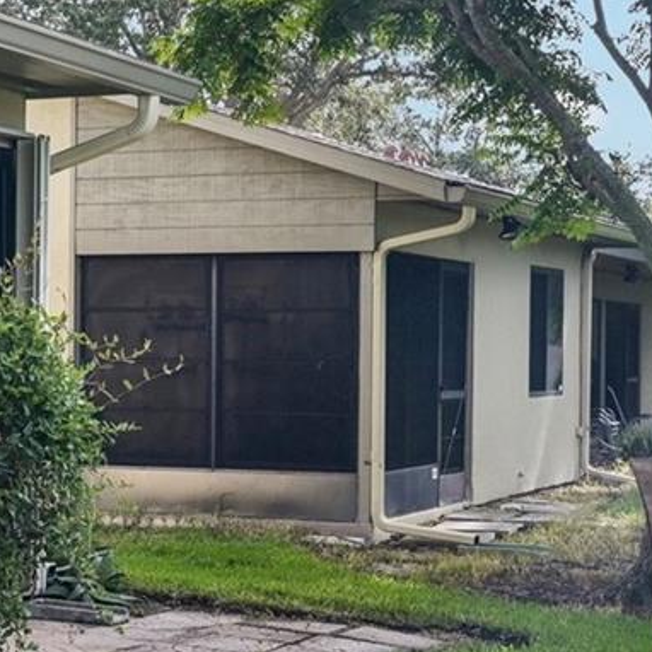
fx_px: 1934
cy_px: 358
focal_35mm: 91
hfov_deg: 18.0
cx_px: -171
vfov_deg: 19.1
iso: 400
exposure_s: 1/500
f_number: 8
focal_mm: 25.5
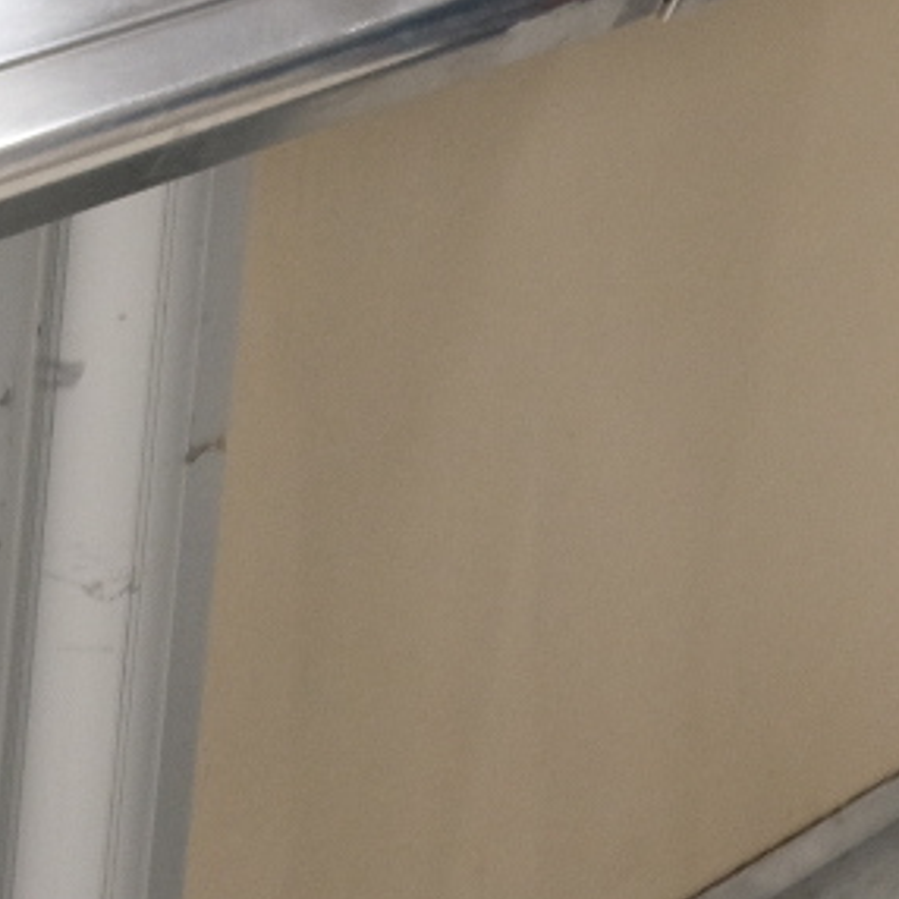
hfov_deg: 11.0
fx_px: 4349
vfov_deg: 11.1
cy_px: -695
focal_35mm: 148
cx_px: -748
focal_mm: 18.8
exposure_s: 1/80
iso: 800
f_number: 2.8
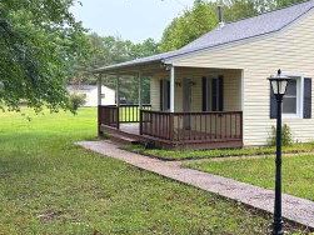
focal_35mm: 49
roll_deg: -0.9
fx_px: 444
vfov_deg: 29.7
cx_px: 293
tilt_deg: -3.3
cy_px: 118
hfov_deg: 36.1
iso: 80
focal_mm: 6.76
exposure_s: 1/448
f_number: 1.78
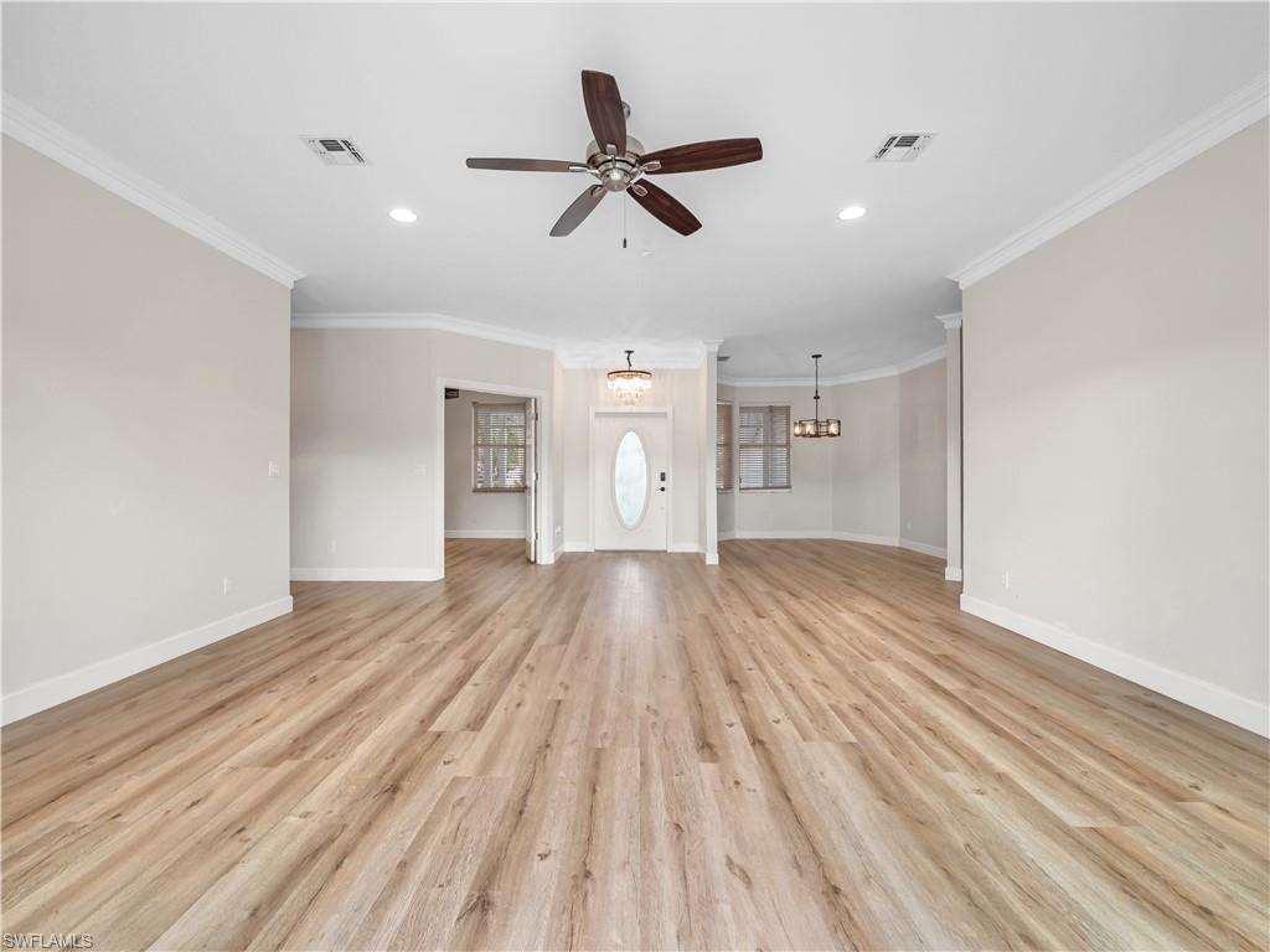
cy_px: 476
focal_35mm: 14
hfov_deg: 102.1
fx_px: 514
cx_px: 635
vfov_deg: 85.7
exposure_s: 1/13
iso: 200
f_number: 7.1
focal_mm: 7
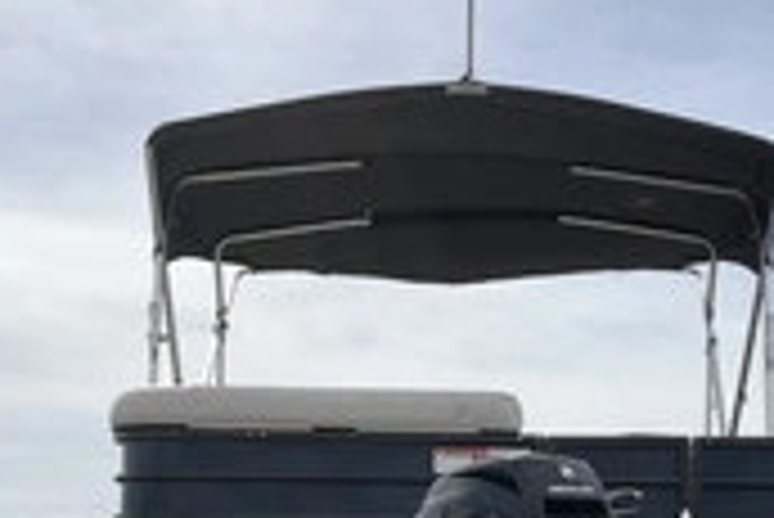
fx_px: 1506
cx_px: 486
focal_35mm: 70
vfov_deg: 18.8
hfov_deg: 28.7
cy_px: 545
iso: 25
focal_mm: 3
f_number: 1.8
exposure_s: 1/4065
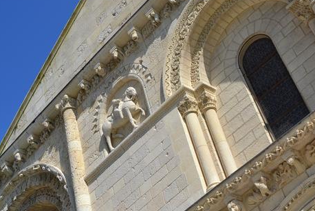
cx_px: 299
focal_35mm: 53
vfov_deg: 25.5
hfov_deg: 34.8
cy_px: 120
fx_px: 464
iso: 100
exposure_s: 1/250
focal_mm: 18
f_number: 8
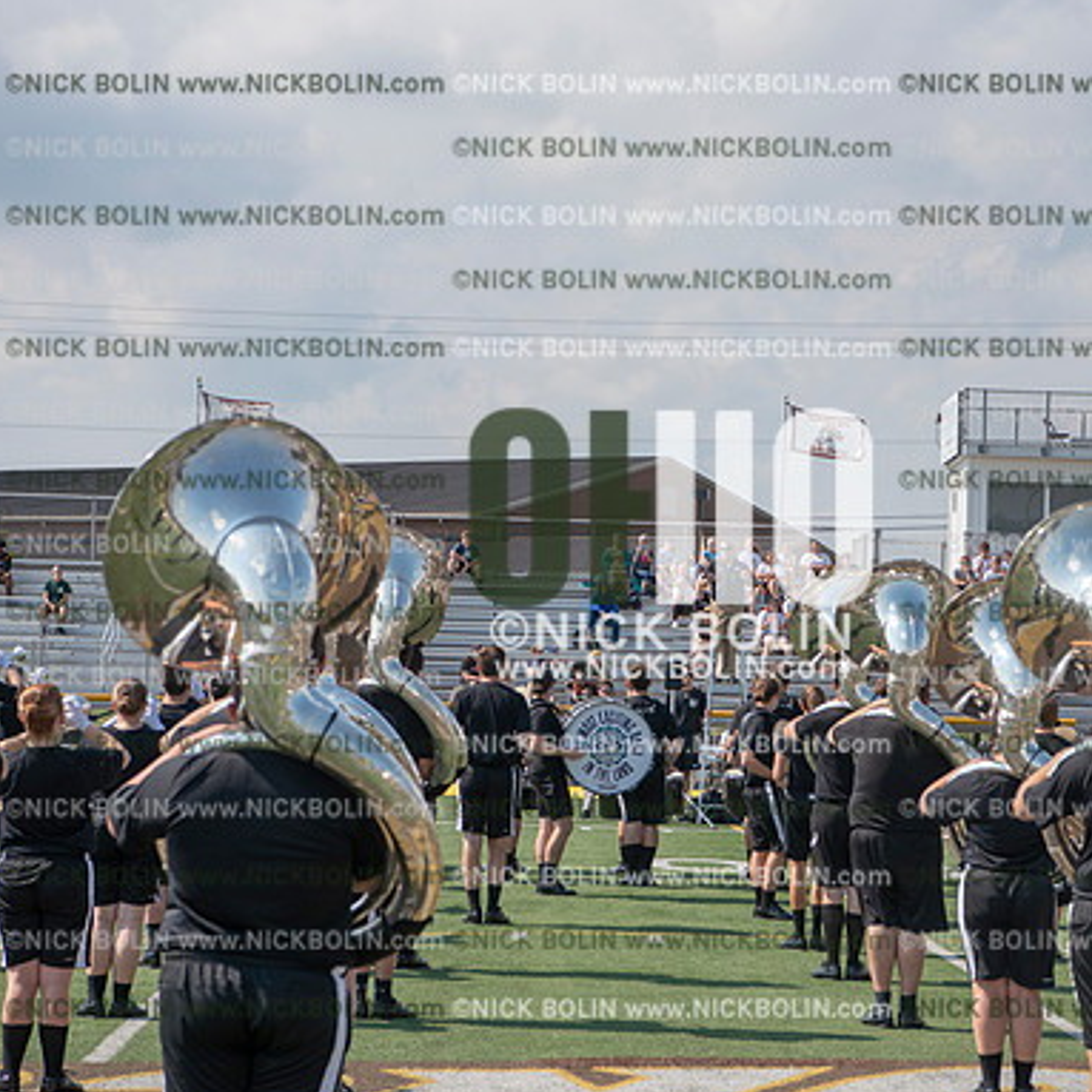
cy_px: 546
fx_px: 3212
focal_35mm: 90
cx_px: 670
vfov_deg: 19.3
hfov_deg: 19.3
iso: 200
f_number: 5.6
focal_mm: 70
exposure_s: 1/2000
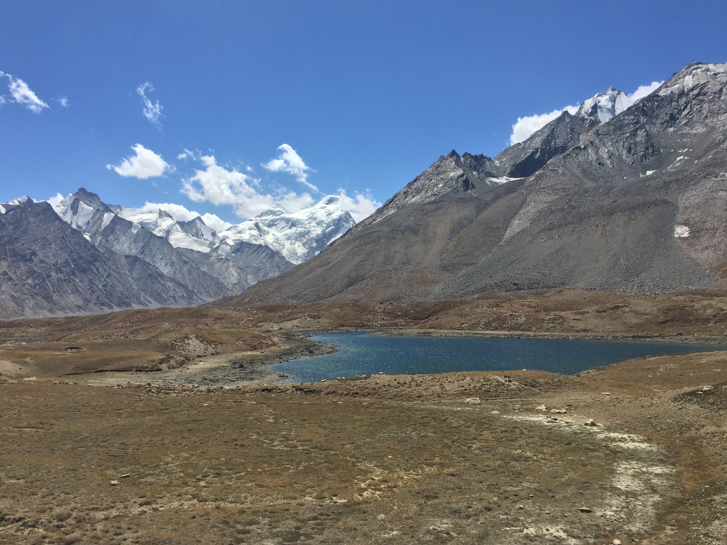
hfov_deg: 56.8
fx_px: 672
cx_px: 356
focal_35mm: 32
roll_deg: +0.9
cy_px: 267
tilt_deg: +3.5
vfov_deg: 44.2
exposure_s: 1/3049
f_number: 2.2
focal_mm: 4.15
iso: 32
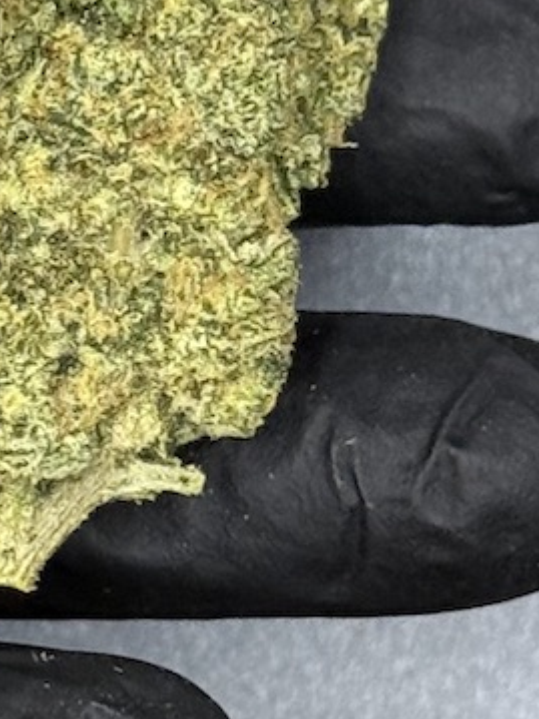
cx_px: -351
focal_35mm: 257
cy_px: 96
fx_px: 5339
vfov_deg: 7.7
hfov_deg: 5.7
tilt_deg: -86.6
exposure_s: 1/50
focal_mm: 6.76
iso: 125
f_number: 1.78
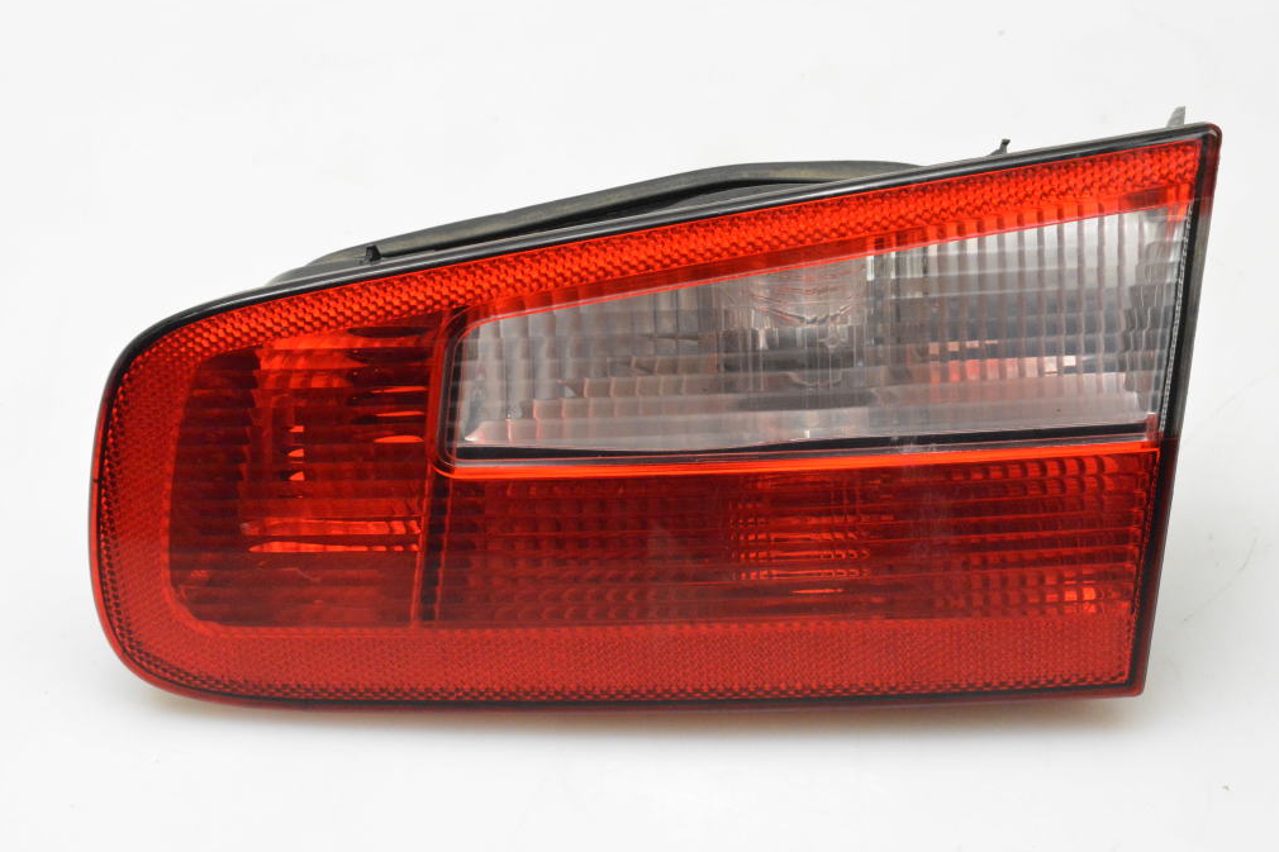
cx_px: 637
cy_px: 424
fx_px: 2593
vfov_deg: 18.7
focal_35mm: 73
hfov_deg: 27.7
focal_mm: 48
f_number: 10
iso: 6400
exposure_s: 1/400
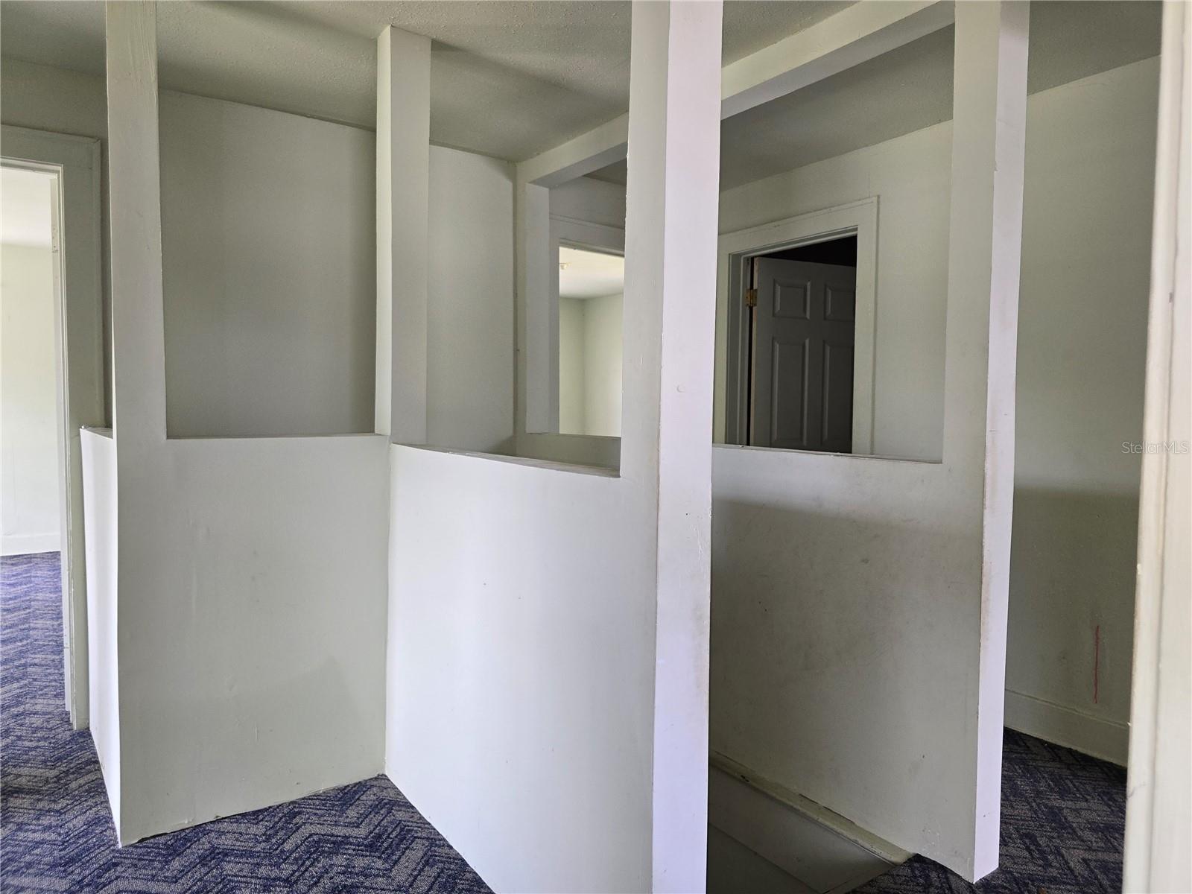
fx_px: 792
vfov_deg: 58.9
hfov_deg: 73.9
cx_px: 596
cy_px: 447
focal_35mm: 23
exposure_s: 1/60
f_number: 1.7
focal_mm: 6.3
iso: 80
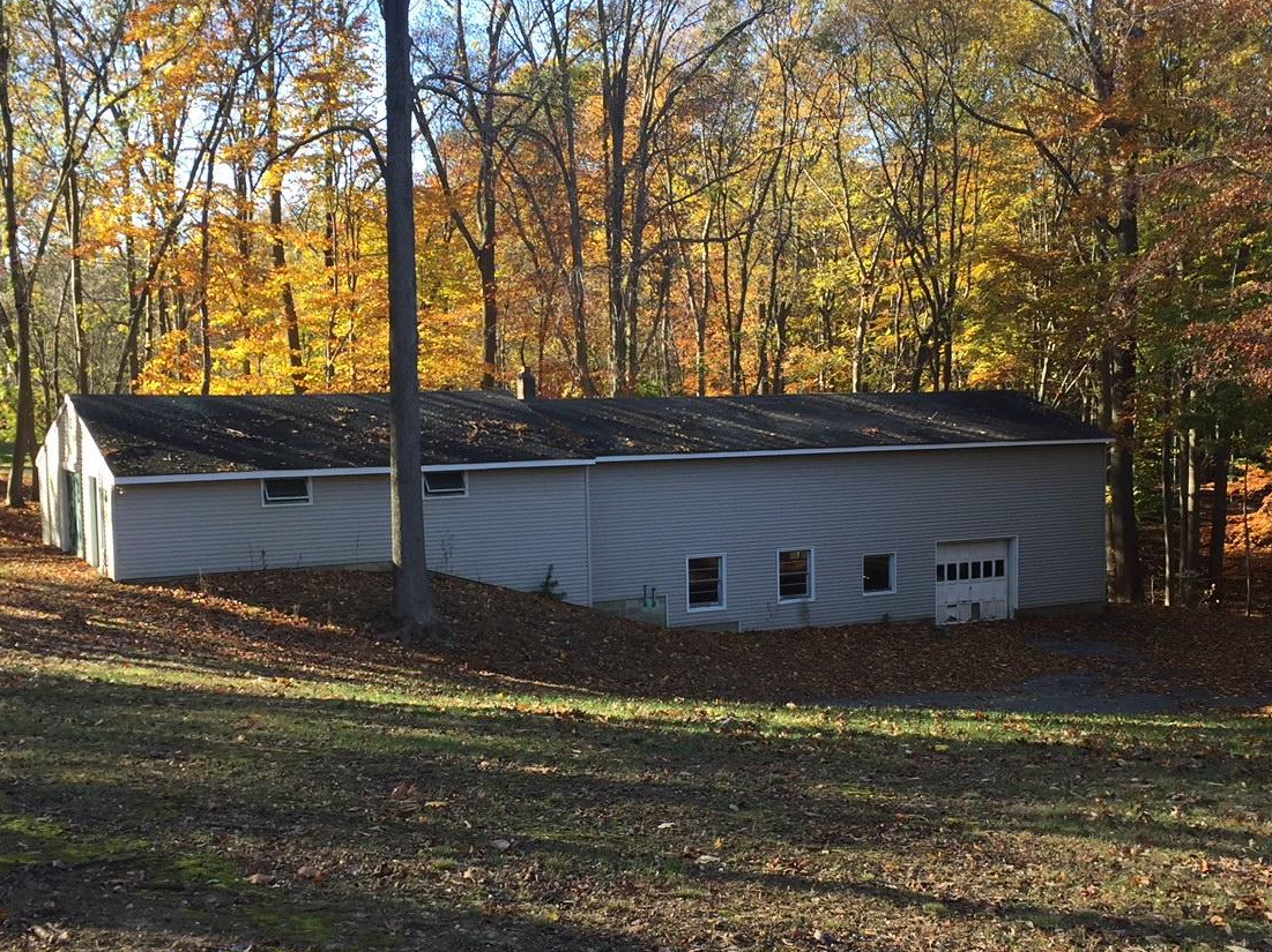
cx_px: 635
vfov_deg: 33.5
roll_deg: +0.5
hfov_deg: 43.9
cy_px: 525
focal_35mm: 43
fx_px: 1580
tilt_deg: -4.0
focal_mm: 4.15
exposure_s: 1/250
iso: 32
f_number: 2.2
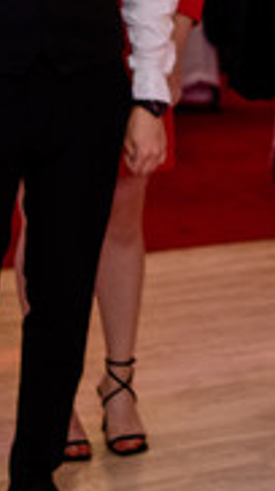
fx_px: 1677
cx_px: 418
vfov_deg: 16.3
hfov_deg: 9.1
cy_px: 9
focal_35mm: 129
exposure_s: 1/200
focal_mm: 23
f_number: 1.4
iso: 640
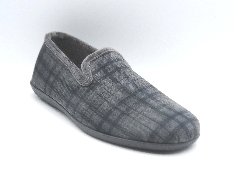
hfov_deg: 39.7
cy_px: 88
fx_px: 324
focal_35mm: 48
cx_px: 117
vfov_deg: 30.3
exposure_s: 1/200
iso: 100
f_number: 4
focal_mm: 4.8
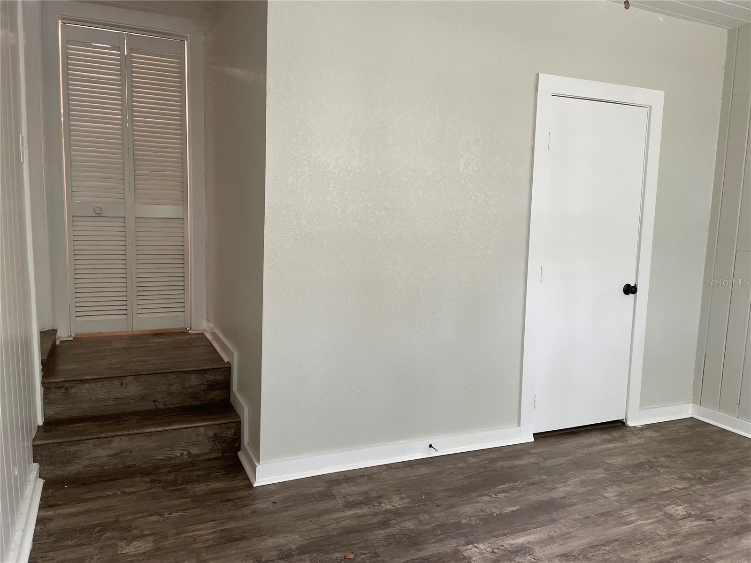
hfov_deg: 67.3
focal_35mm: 26
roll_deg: -1.7
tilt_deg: -6.6
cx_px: 376
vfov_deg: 53.1
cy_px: 282
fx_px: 564
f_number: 1.6
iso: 125
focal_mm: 4.2
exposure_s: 1/120
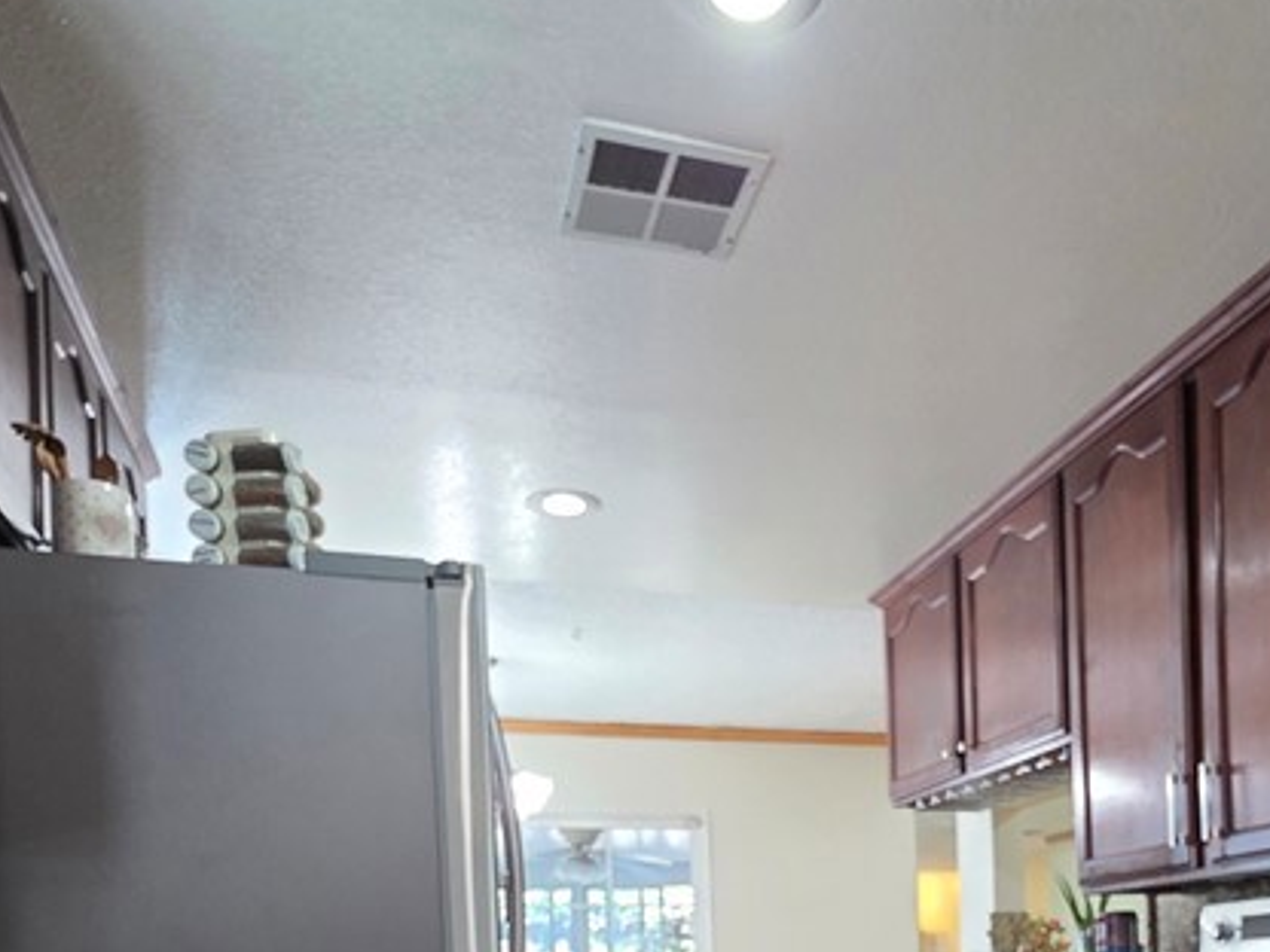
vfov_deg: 37.0
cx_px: 815
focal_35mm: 32
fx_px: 1174
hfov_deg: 56.0
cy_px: 1053
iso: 640
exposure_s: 1/60
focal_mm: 2.2
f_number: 1.9
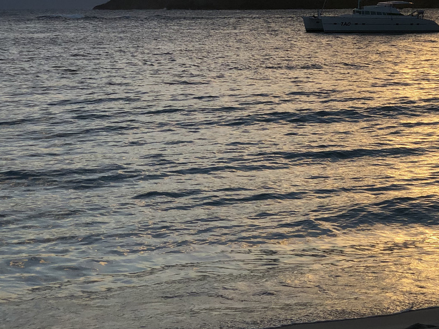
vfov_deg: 14.4
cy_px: 34
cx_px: 405
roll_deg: +1.5
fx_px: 1294
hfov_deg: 18.9
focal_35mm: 102
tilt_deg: -1.3
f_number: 2.4
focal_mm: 6
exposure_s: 1/1116
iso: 16
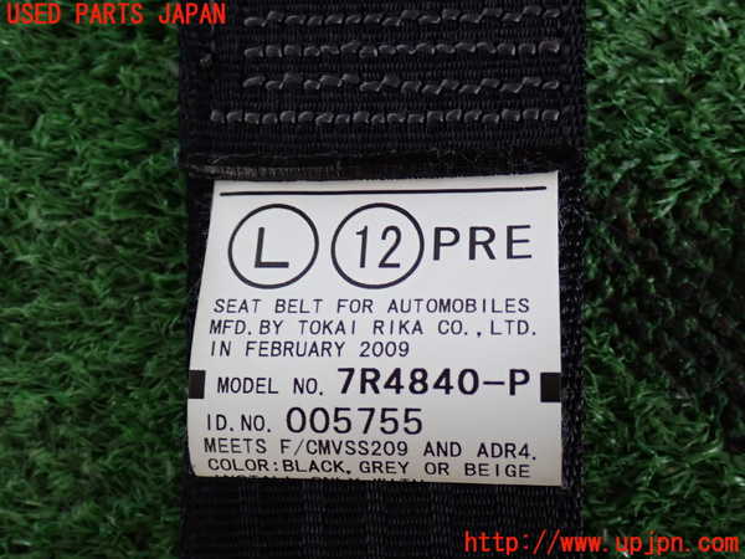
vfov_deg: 30.9
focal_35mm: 47
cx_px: 372
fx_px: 1012
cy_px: 280
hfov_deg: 40.4
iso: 320
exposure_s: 1/50
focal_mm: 8.4
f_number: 3.1
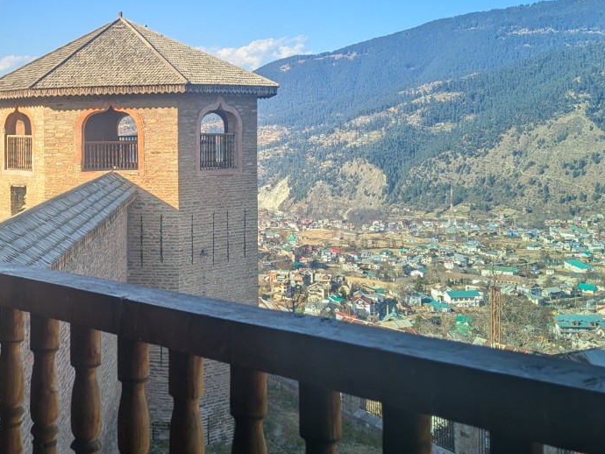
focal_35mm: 48
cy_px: 126
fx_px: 839
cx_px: 109
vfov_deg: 29.9
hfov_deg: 38.0
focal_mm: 5.56
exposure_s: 1/1667
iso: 113
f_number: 1.8
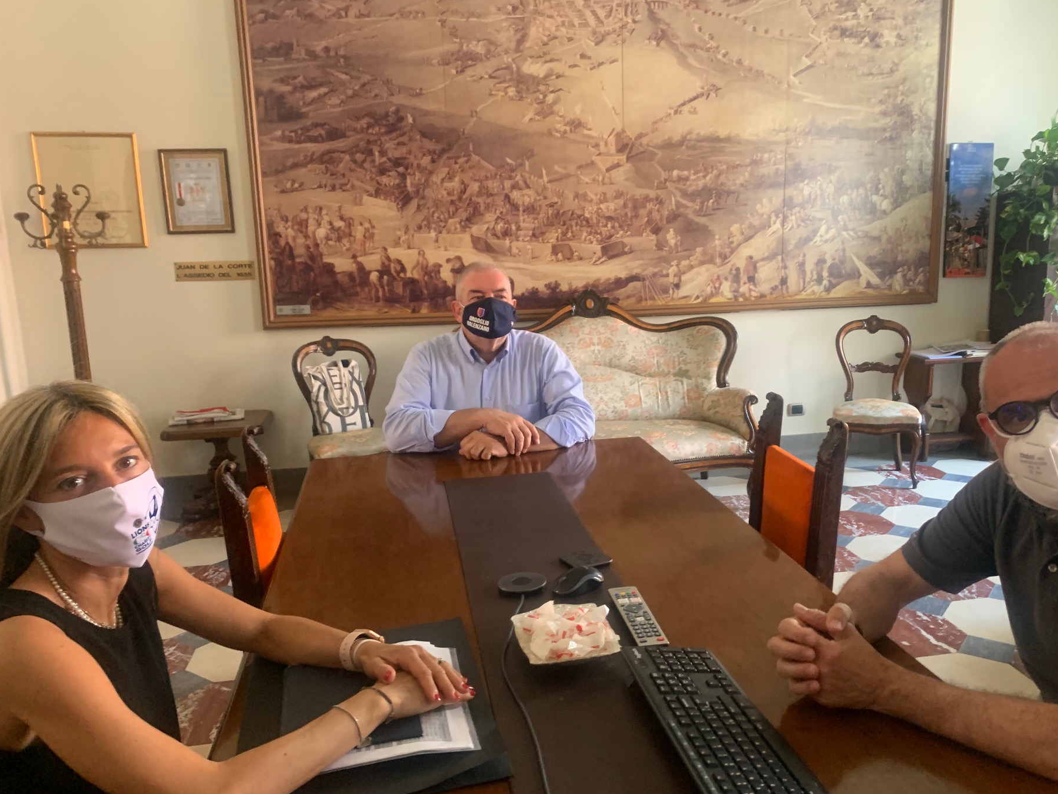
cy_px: 418
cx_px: 587
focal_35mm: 29
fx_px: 887
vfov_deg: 48.2
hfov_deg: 61.5
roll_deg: +0.2
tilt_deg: -11.9
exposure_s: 1/60
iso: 320
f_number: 1.8
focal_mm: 4.25
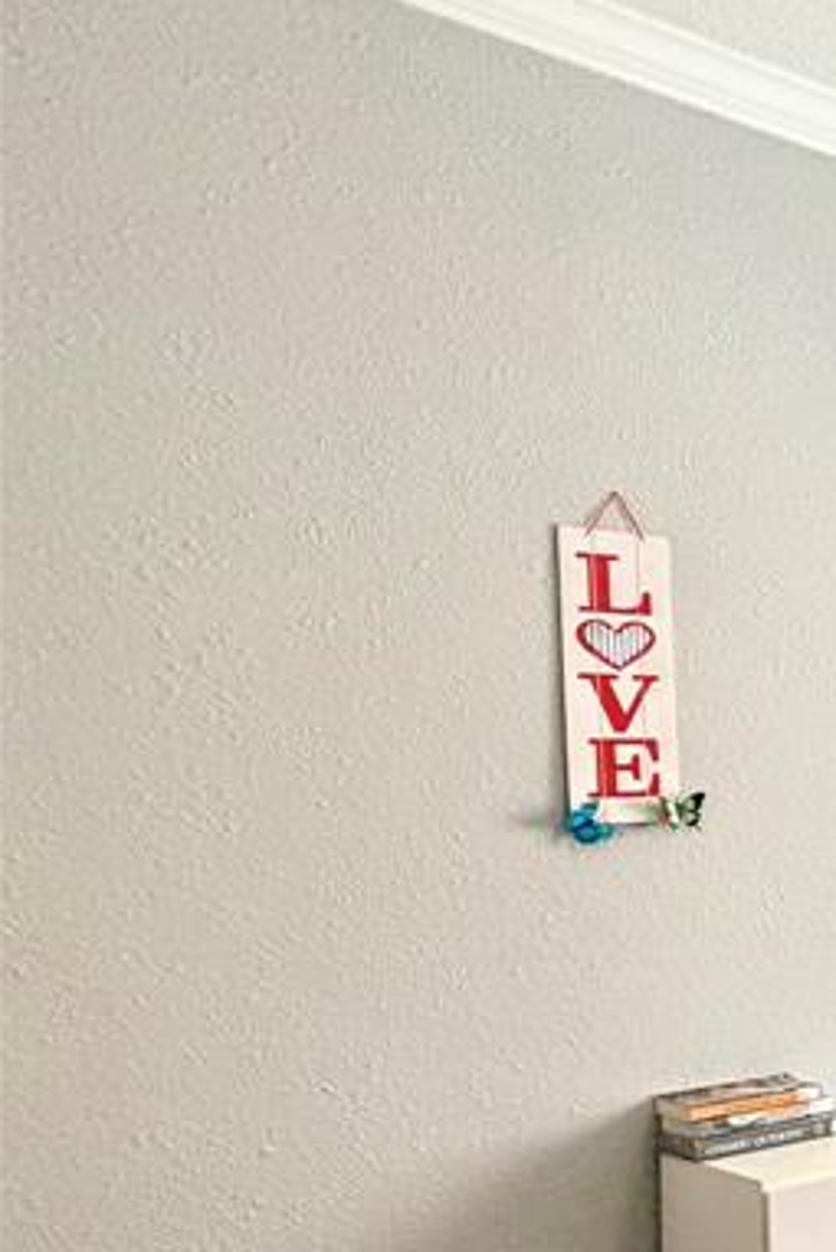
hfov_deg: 19.3
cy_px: 780
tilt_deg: +0.7
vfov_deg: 49.1
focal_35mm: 39
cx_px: 1675
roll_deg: +1.6
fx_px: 1357
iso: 400
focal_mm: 2.22
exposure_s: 1/60
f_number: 2.2
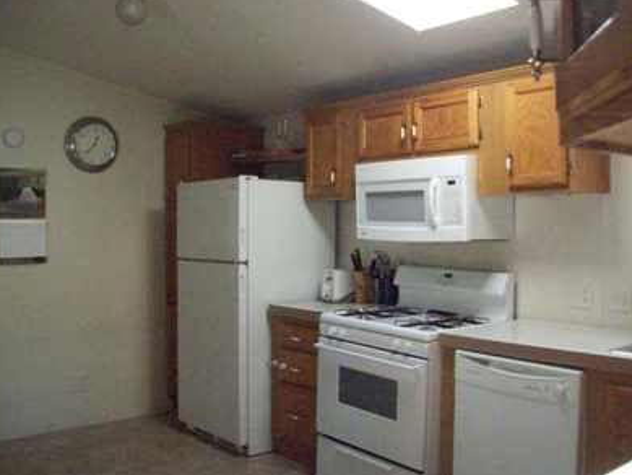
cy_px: 236
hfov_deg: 50.1
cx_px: 310
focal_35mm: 37
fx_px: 676
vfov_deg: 38.7
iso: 586
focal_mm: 6
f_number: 2.7
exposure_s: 1/128
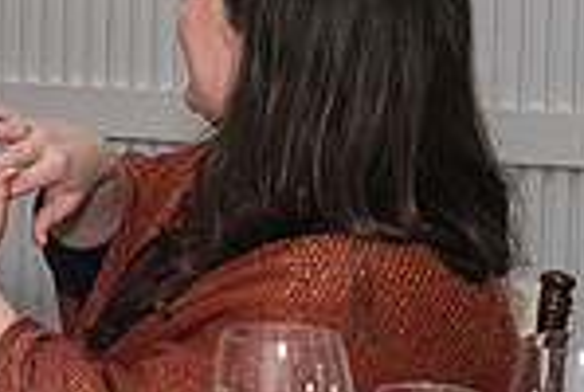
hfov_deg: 14.5
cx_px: -145
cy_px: 88
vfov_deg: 10.1
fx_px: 2211
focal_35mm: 136
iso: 6400
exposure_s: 1/320
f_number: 4.5
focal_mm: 35
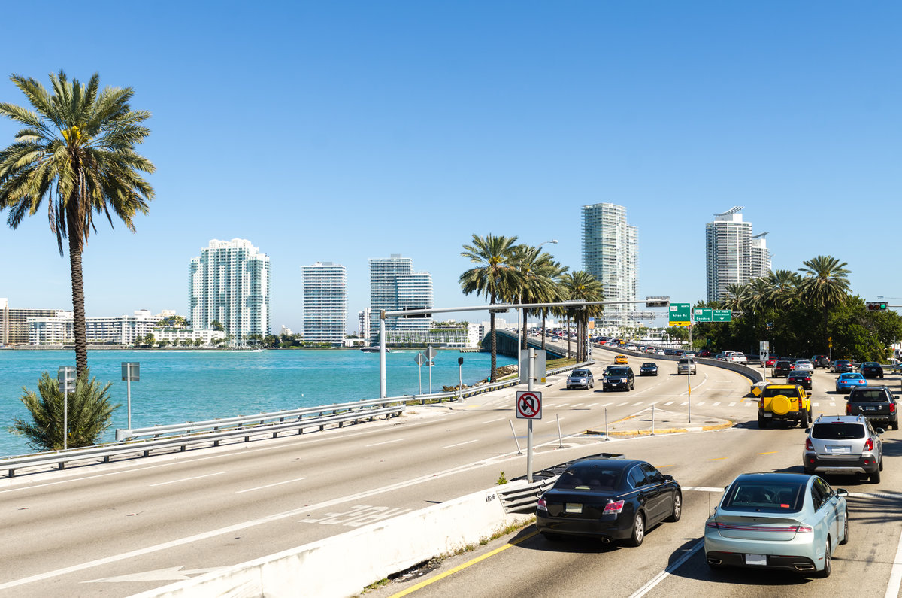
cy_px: 299
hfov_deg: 53.2
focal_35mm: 36
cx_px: 451
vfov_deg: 36.7
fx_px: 900
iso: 100
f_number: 6.3
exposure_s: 1/500
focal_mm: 24
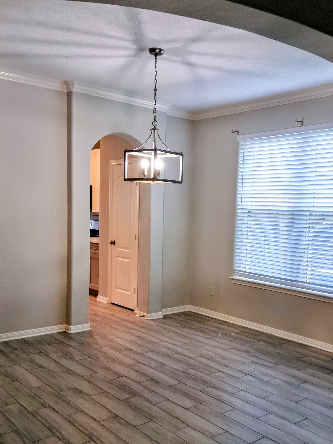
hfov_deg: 42.9
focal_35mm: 33
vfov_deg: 55.2
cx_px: 182
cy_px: 249
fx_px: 423
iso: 160
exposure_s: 1/100
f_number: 1.8
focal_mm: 3.98
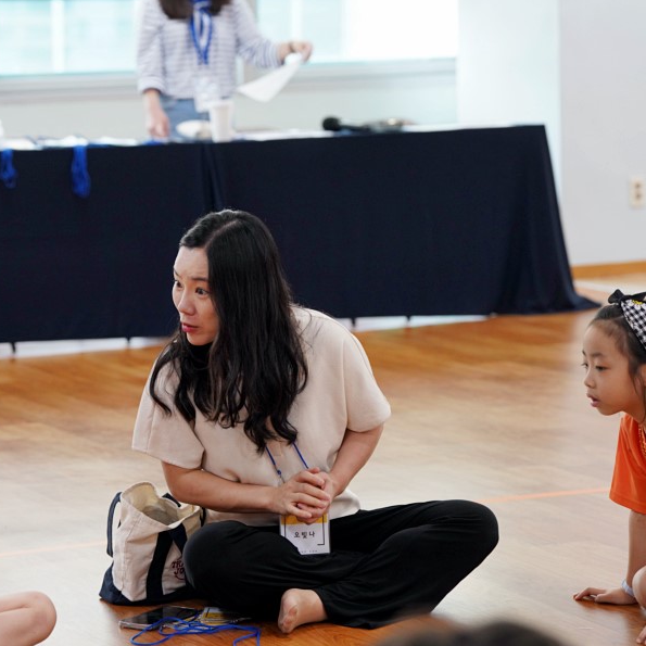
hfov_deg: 13.8
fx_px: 2660
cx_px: 249
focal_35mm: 126
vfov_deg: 13.8
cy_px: 321
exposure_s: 1/160
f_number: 4
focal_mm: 98
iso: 1600
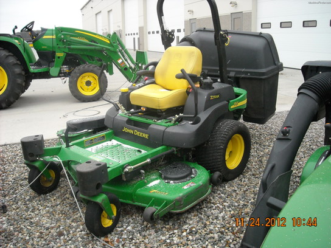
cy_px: 124
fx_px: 335
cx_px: 166
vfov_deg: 40.7
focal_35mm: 35
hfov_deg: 52.6
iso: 295
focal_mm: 5.7
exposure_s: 1/109
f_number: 2.8
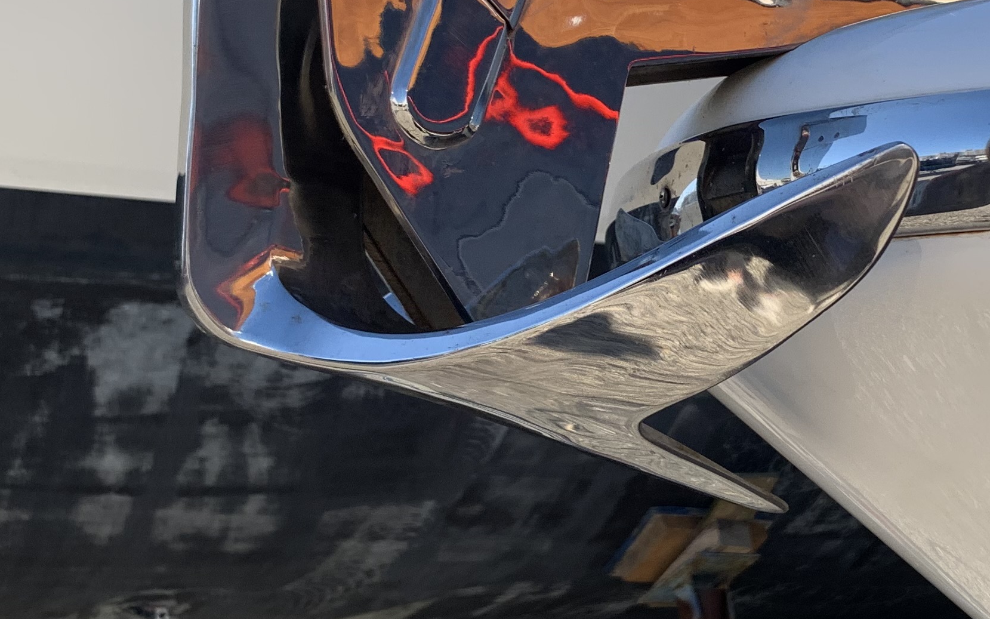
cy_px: 199
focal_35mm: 67
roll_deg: -0.6
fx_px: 1808
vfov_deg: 19.4
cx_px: 821
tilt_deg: +10.4
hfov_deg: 29.8
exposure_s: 1/1149
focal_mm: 4.25
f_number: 1.8
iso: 25
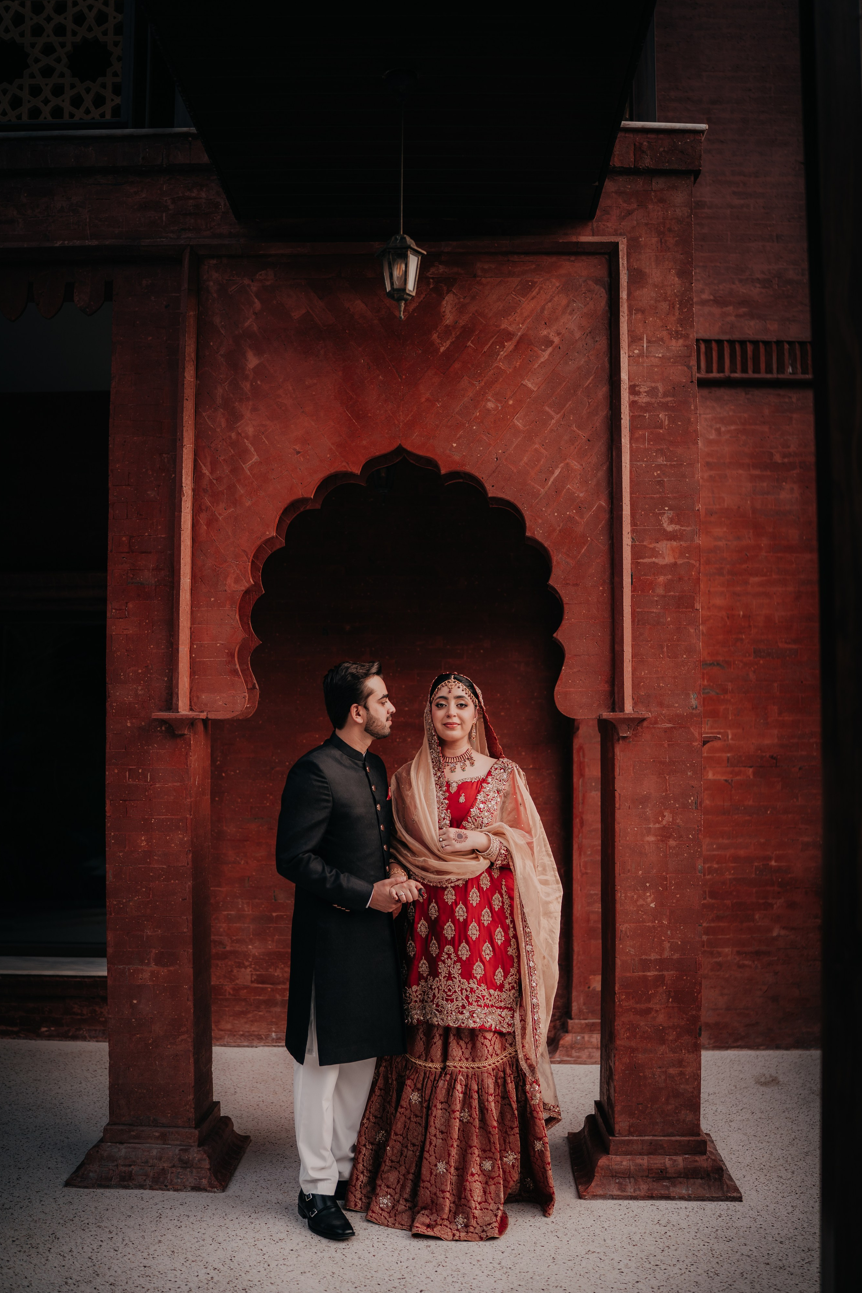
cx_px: 442
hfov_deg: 36.9
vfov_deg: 53.1
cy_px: 652
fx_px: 1293
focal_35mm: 36
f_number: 1.4
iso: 64
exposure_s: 1/500
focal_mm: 35
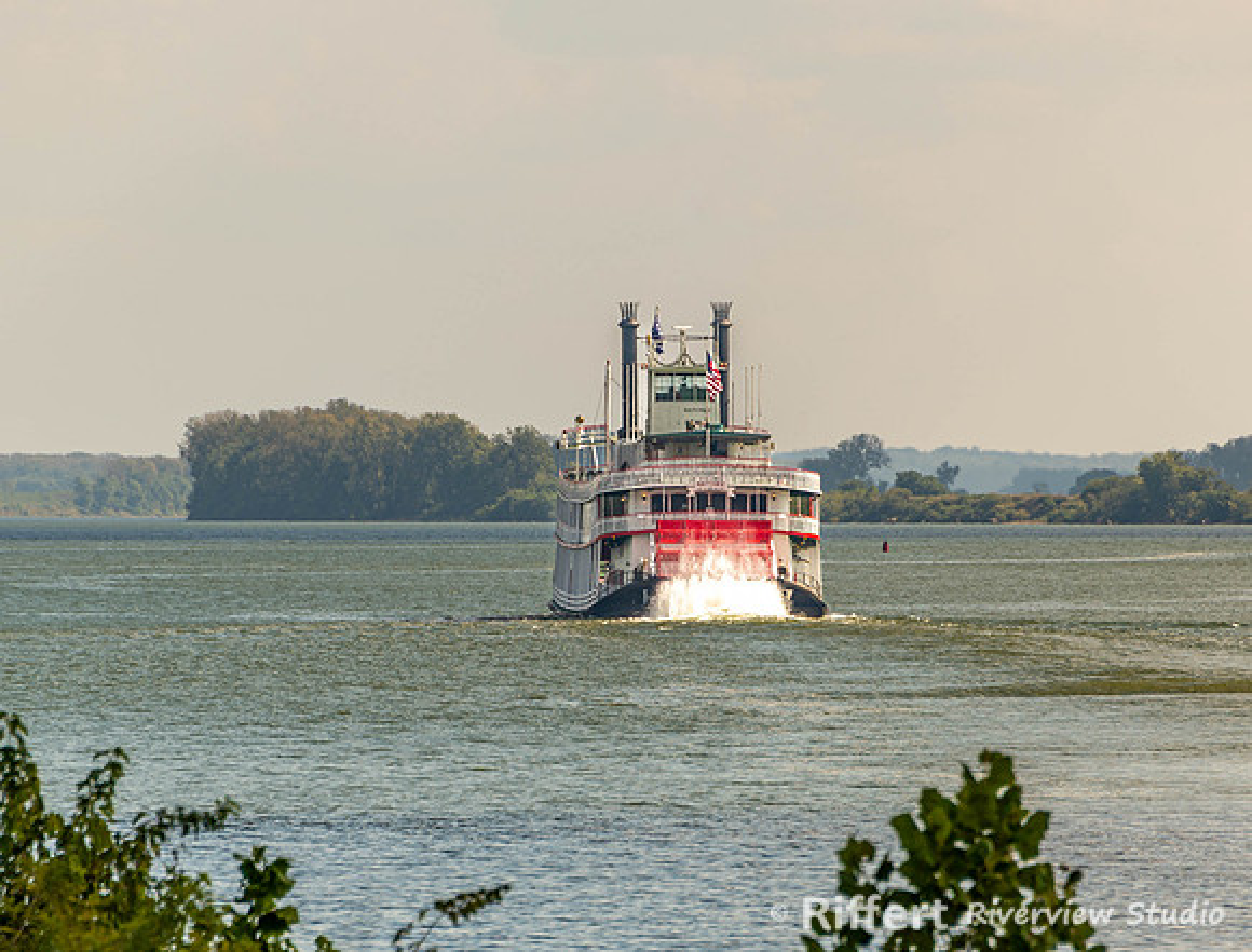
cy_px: 592
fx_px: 22157
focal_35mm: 610
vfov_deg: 2.5
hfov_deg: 3.2
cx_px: 666
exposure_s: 1/200
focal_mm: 300
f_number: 8
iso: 64
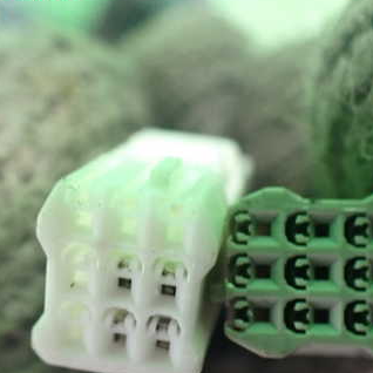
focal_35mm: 50
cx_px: 216
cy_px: 237
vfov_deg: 33.8
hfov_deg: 34.0
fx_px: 610
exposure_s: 1/50
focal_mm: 5.4
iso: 800
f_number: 2.3
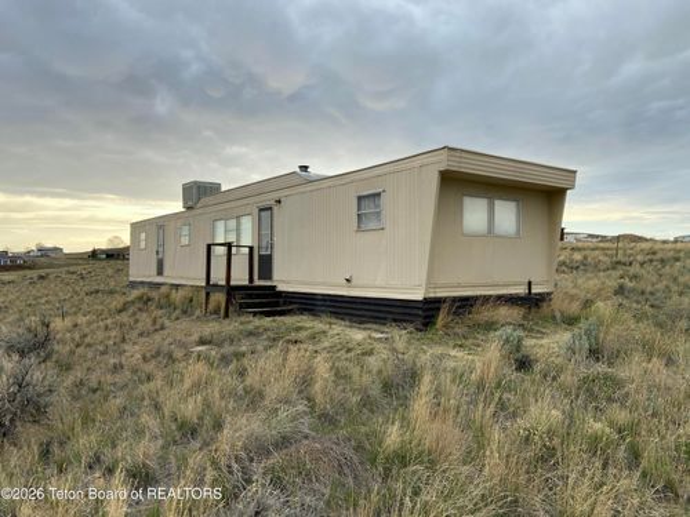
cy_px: 258
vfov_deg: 53.1
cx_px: 345
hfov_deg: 67.3
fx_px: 518
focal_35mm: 26
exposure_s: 1/600
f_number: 1.8
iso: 32
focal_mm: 4.25
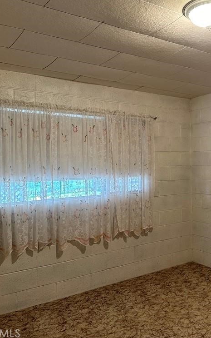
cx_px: 160
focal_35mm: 35
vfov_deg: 55.3
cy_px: 165
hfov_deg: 35.4
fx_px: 322
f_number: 1.78
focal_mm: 6.86
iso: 200
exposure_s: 1/60
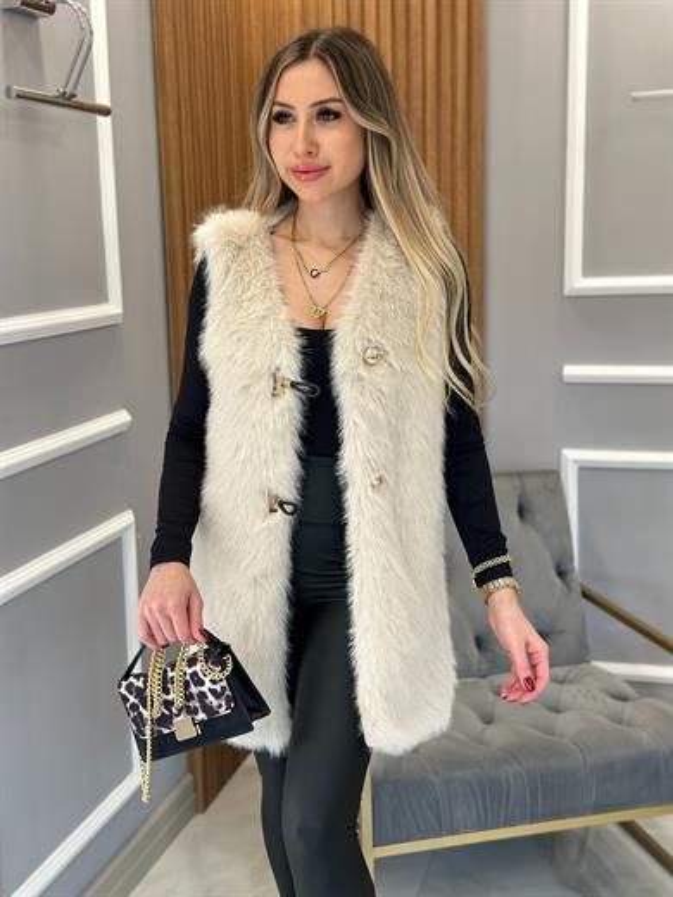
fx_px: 1244
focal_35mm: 48
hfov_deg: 30.3
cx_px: 336
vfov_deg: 39.7
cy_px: 448
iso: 125
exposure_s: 1/106
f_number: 1.78
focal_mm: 6.86
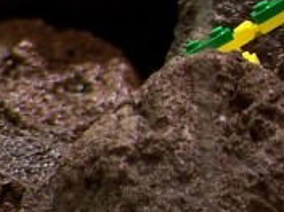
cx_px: 725
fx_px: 10349
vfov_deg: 1.2
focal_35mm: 1264
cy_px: 14
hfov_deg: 1.6
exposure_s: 1/2
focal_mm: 36.2
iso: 80
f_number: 3.2
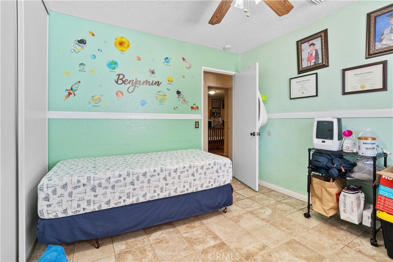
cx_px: 196
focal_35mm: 16
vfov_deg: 73.8
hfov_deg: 96.7
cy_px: 131
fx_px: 175
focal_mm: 16
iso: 100
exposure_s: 1.3
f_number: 9
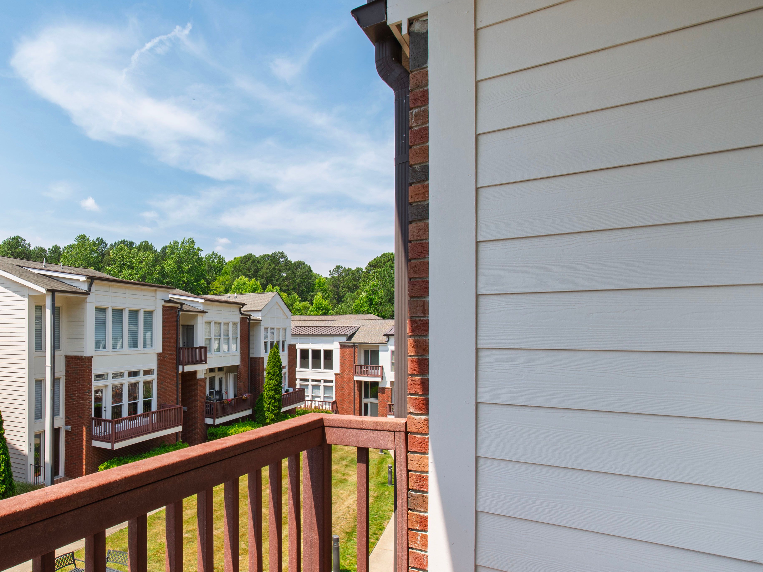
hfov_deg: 71.7
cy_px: 310
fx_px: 485
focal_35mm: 22
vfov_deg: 61.0
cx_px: 200
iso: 100
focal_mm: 10
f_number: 8
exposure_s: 1/125
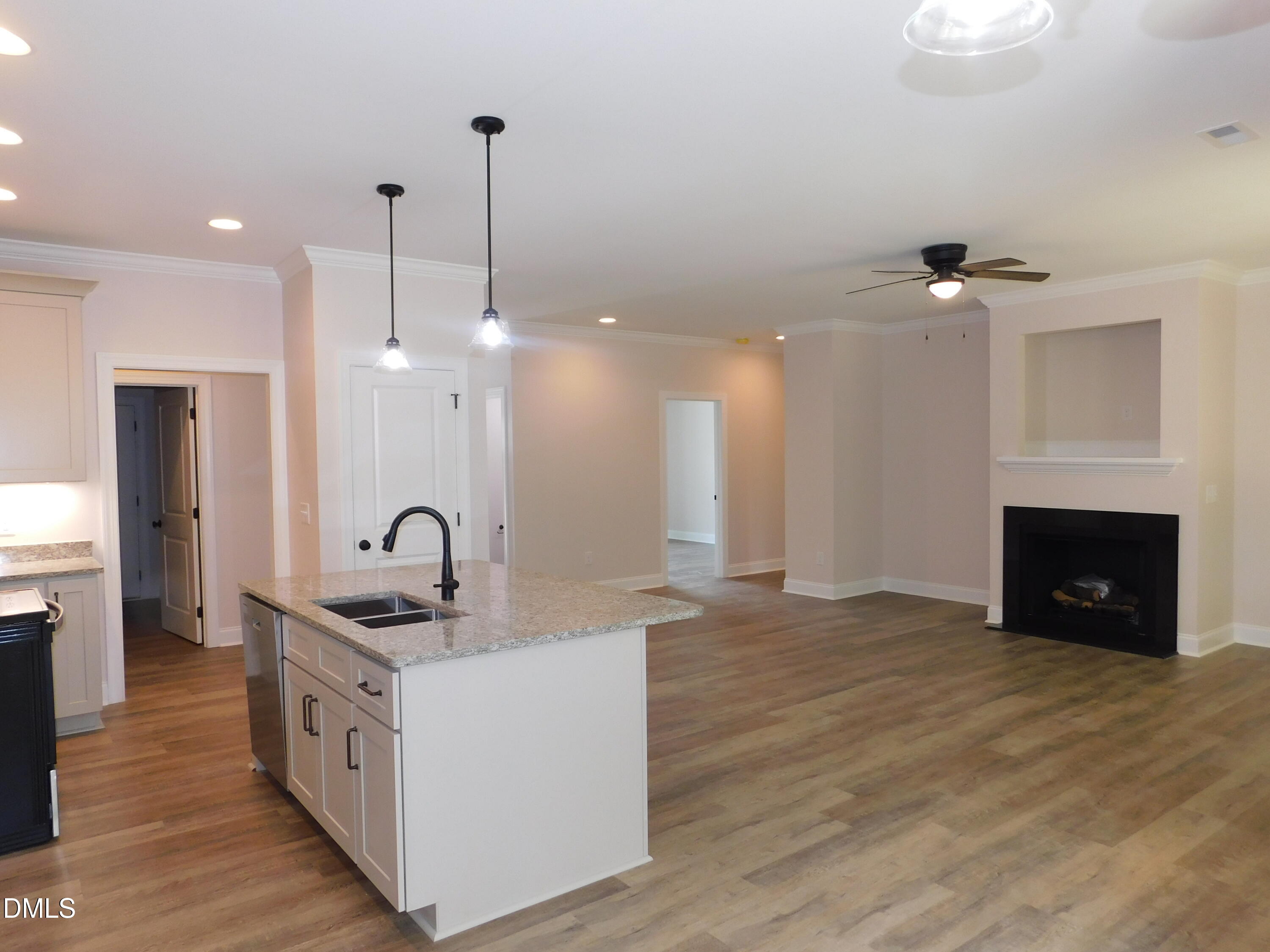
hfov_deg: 73.9
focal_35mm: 23
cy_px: 476
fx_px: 844
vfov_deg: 58.9
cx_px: 635
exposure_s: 1/30
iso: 125
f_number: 3
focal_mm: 4
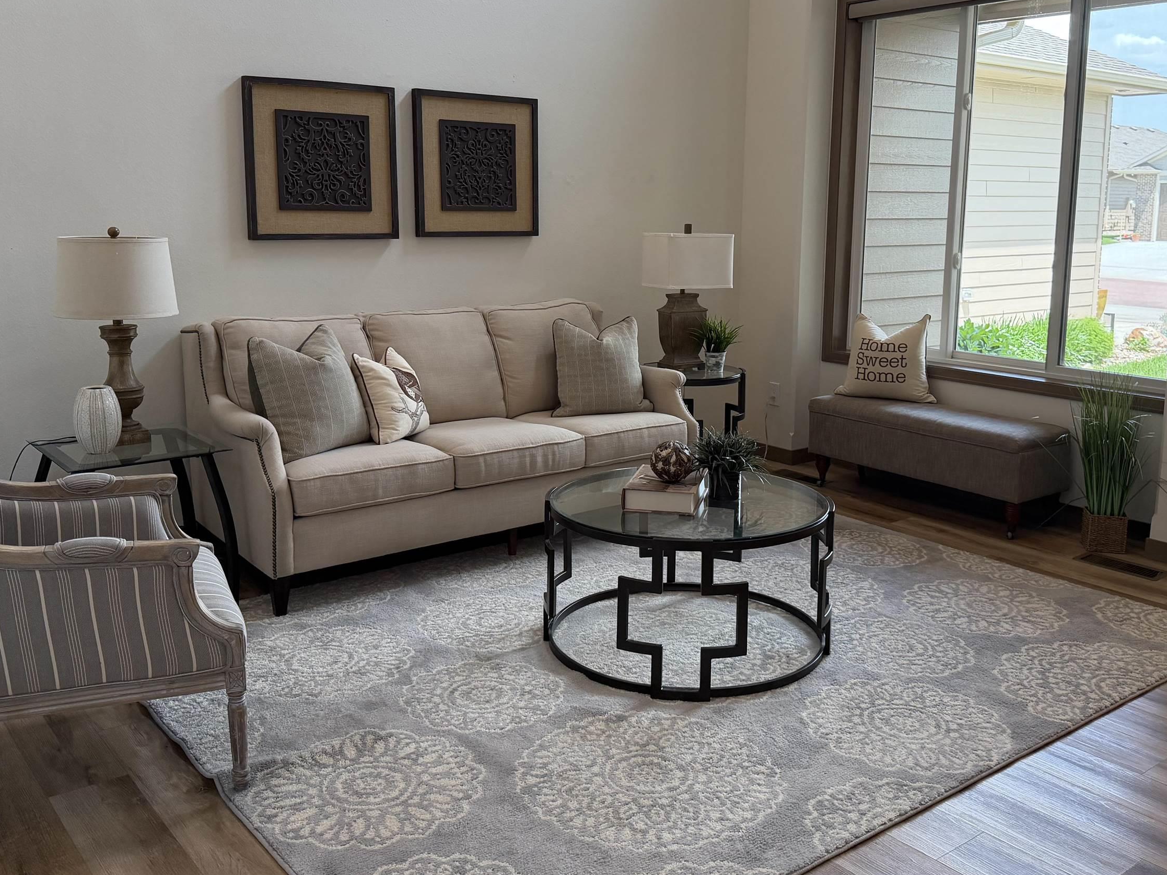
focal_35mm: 33
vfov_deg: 42.8
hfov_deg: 55.3
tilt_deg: -8.6
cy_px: 354
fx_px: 1113
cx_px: 634
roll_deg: -0.8
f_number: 1.78
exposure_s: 1/235
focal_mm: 6.76
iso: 200
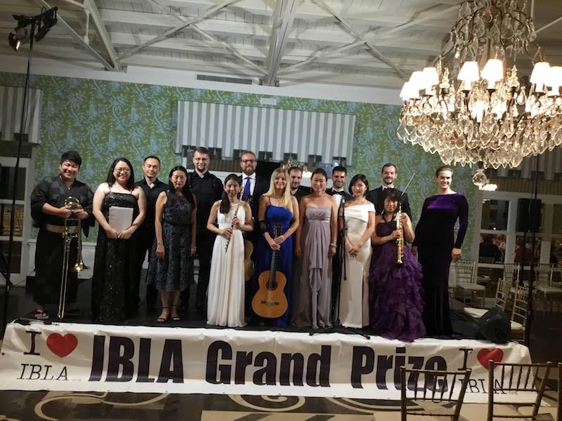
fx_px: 503
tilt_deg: -2.2
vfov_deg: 45.4
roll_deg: -3.1
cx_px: 281
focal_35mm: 31
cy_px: 210
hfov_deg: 58.4
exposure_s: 1/33
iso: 125
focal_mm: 3.3
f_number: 2.4
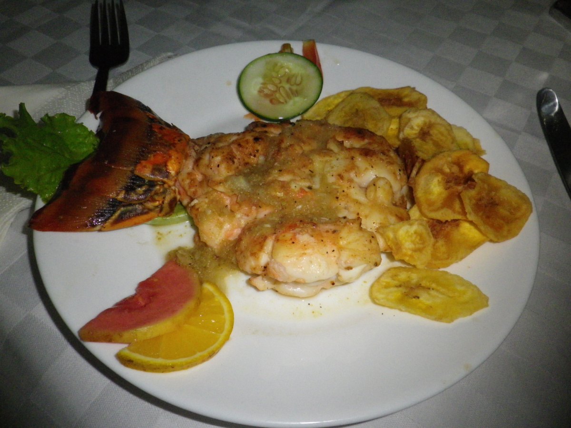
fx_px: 462
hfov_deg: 63.4
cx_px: 286
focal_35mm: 28
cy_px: 214
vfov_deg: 49.7
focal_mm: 5
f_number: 8.3
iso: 500
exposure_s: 1/50
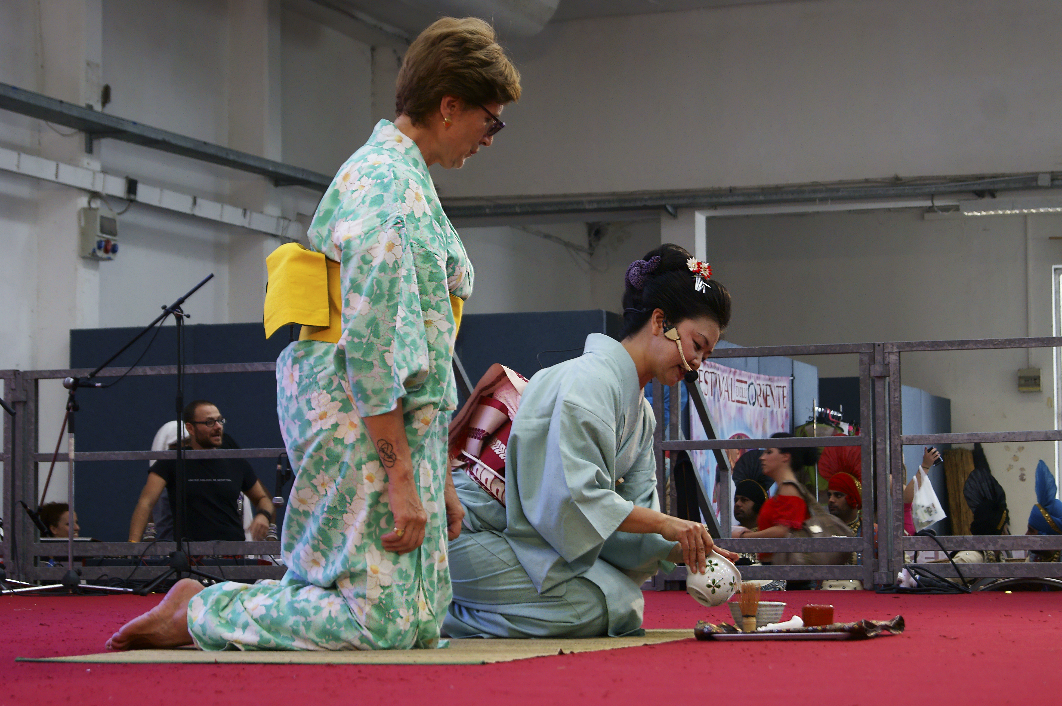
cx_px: 531
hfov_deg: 27.0
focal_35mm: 75
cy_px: 353
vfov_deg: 18.2
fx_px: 2211
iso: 200
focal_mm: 50
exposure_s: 1/60
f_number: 5.6
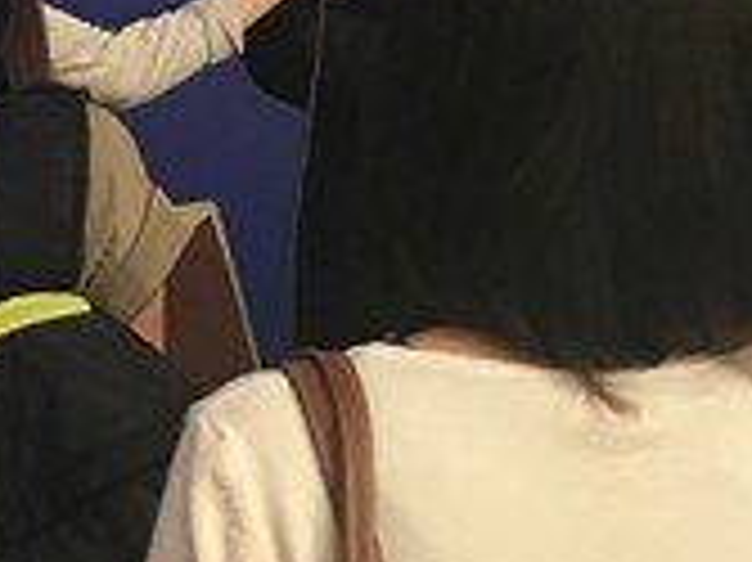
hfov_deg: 14.2
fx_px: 3017
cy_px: -220
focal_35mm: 139
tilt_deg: -0.3
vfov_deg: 10.4
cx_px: 185
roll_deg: +1.4
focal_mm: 4.15
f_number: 2.2
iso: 80
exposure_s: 1/17
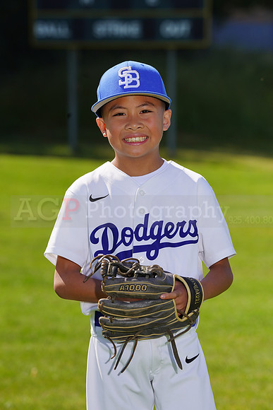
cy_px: 205
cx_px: 136
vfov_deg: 8.2
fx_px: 2842
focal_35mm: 250
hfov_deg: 5.5
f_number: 9
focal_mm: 250
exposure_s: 1/250
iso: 100
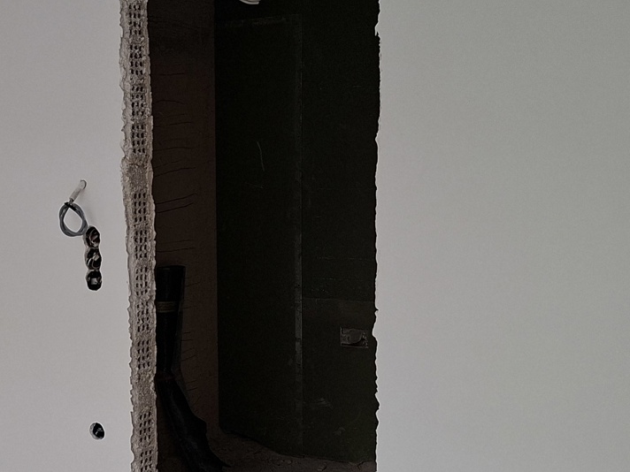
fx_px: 1128
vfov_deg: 23.6
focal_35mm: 62
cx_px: 99
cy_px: 268
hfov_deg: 30.2
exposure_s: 1/100
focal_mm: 5.54
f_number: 1.8
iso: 80
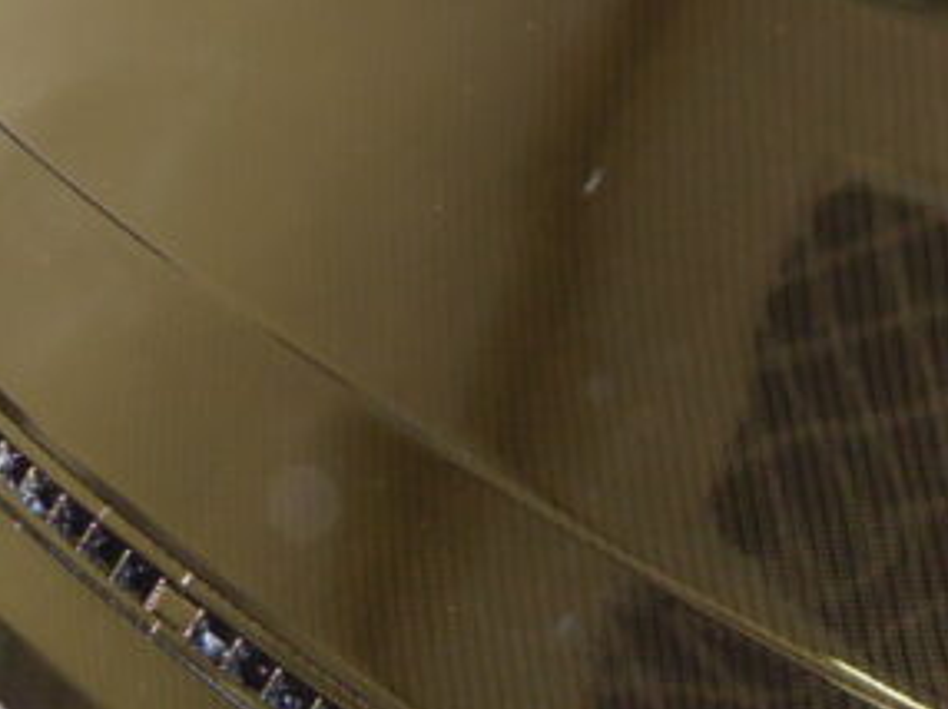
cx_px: 1110
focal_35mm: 98
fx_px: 2682
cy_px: 325
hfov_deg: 19.0
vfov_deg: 15.1
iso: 200
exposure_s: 1/45
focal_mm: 6.3
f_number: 2.8
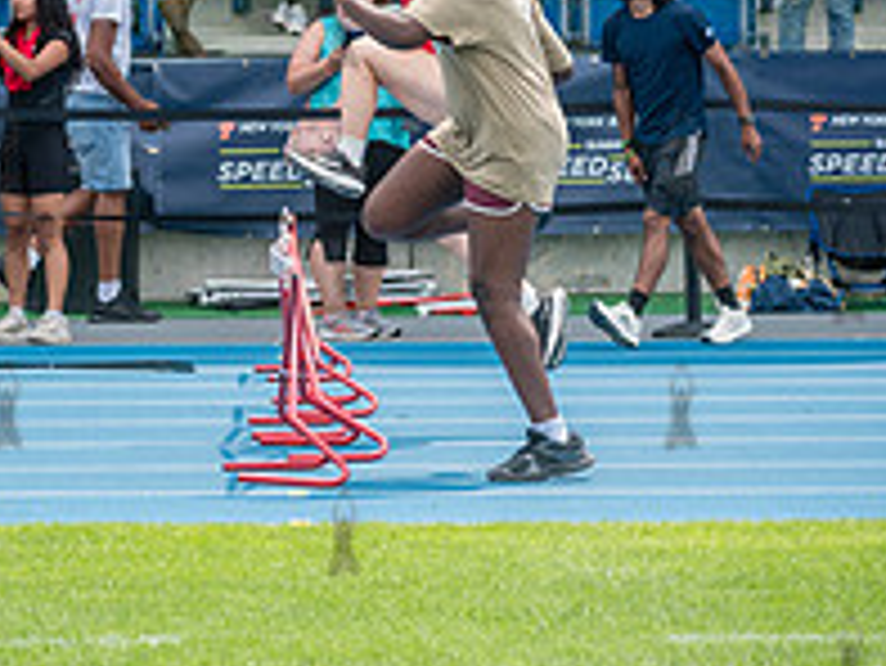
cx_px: 342
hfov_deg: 7.2
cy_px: 279
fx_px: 7017
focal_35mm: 274
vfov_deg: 5.4
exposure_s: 1/500
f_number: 5
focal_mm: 125
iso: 160
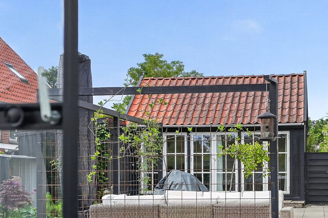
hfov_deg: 29.8
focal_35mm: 67
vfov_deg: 20.1
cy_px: 165
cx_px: 230
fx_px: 610
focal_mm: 26
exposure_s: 1/4000
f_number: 3.5
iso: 400
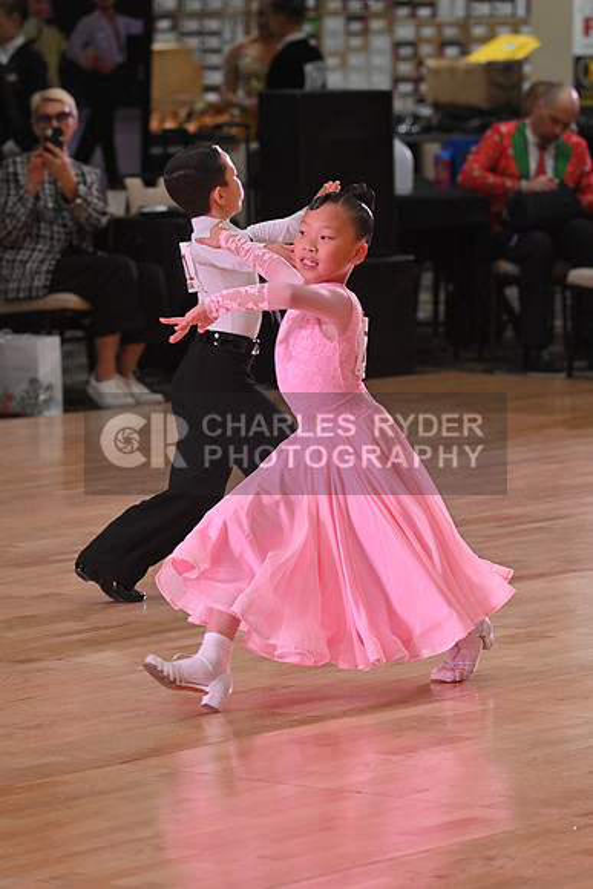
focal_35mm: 200
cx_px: 296
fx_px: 4938
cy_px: 444
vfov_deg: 10.3
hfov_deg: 6.9
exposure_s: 1/320
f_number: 6.3
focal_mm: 200
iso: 2500
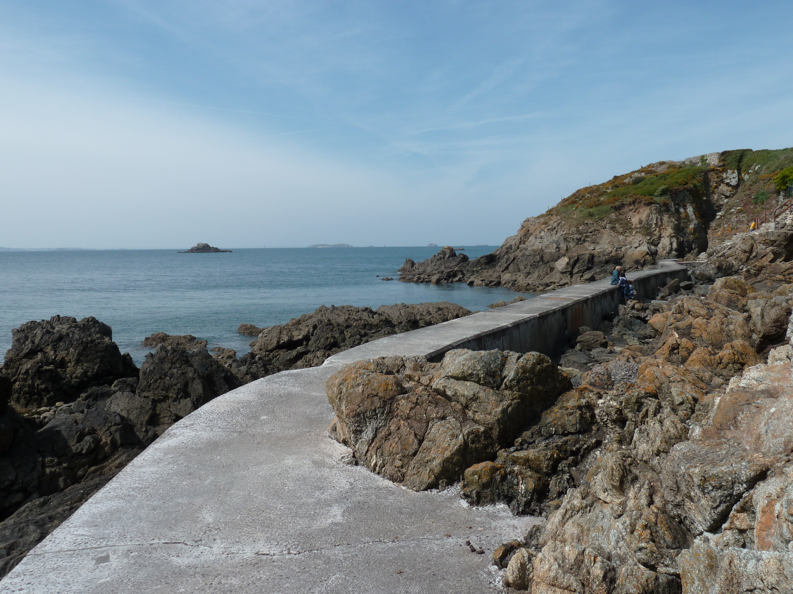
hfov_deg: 69.4
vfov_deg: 54.9
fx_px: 573
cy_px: 297
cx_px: 396
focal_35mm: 25
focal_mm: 4.1
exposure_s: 1/500
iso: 80
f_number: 5
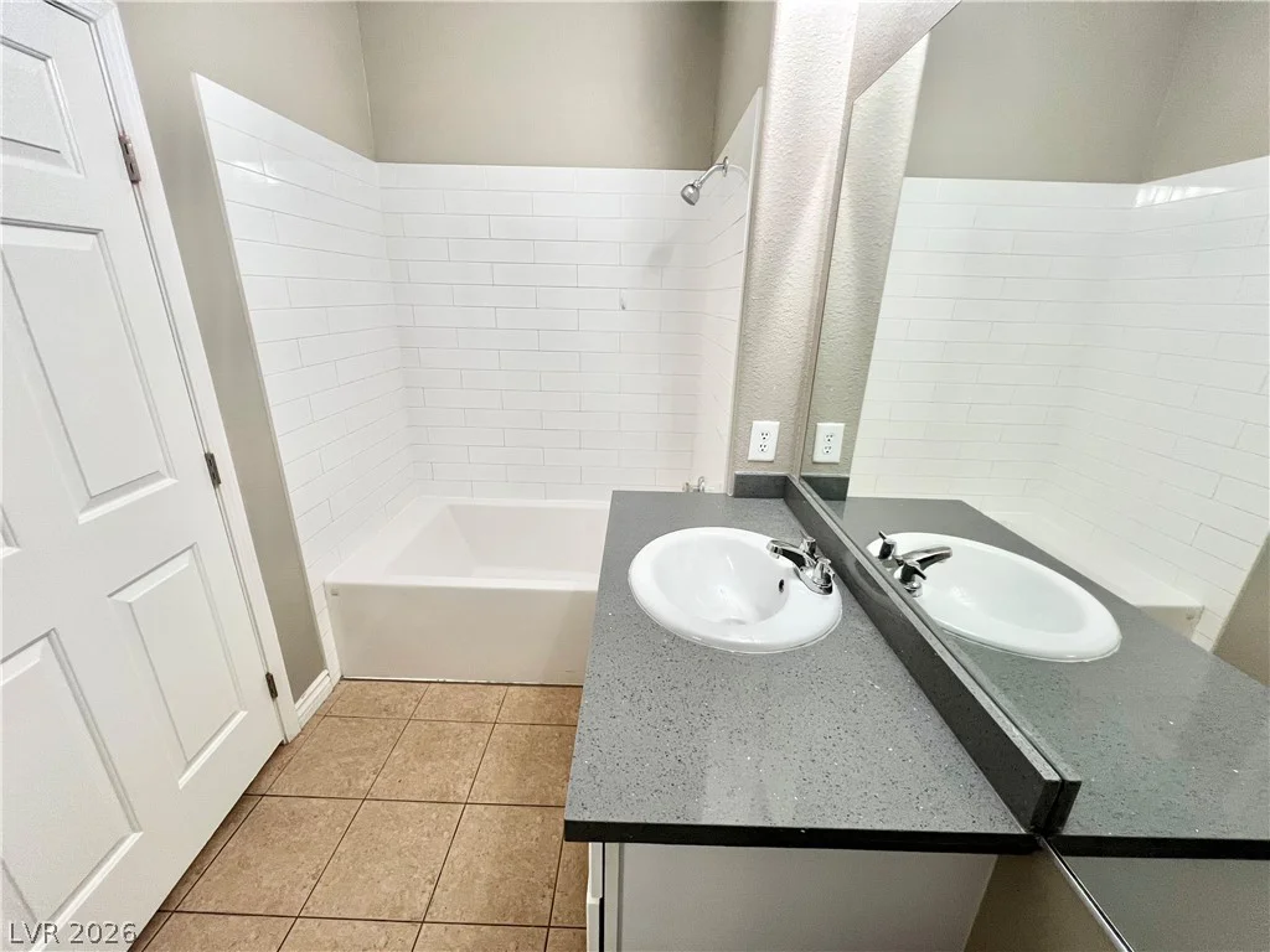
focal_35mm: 13
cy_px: 476
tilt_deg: -18.8
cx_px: 635
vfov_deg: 89.9
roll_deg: -1.4
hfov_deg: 106.2
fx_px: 477
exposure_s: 1/60
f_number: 1.8
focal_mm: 1.57
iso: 160
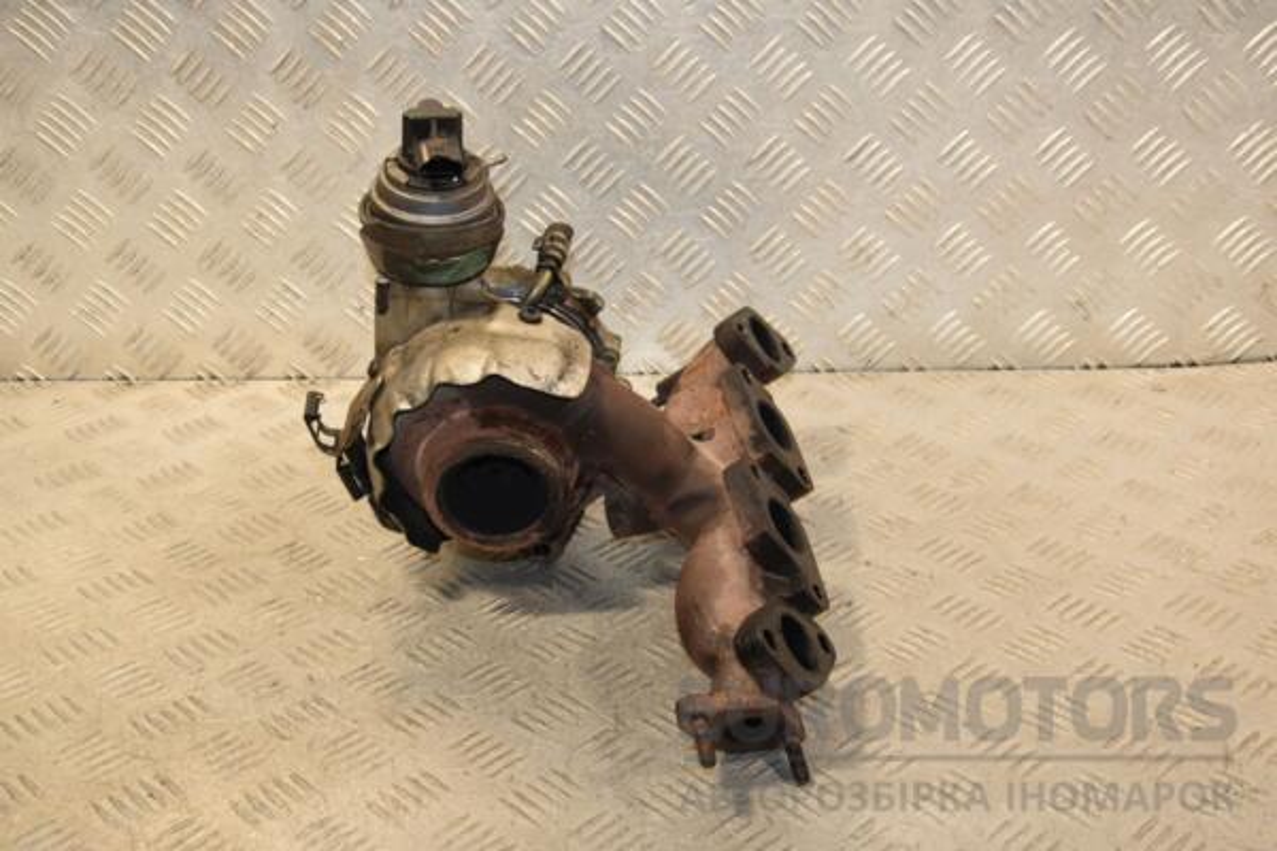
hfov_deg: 38.9
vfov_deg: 26.5
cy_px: 426
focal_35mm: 51
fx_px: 1809
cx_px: 638
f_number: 6.3
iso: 800
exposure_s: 1/200
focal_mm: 34
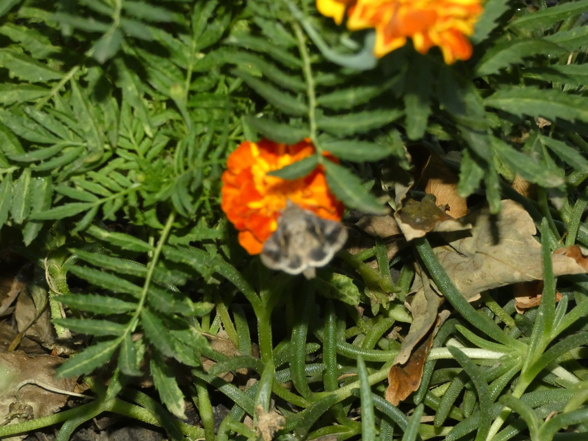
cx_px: 294
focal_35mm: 194
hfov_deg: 10.2
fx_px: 3296
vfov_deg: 7.7
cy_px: 220
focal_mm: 34.8
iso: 800
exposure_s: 1/60
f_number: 5.5
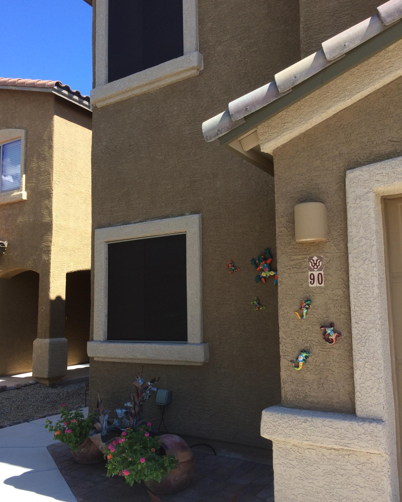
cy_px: 256
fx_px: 461
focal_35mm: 31
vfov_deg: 57.2
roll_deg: +1.9
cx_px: 203
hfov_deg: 47.1
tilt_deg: +7.2
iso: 32
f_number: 2.2
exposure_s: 1/760
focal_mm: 4.15
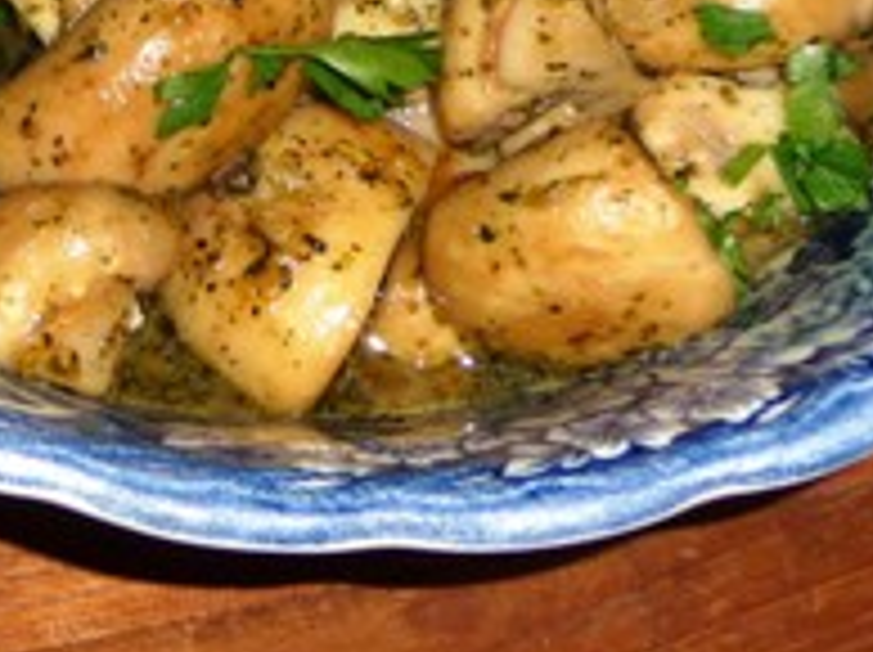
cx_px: -333
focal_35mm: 165
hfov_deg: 11.6
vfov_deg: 8.8
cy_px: -333
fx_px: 4156
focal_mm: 8.5
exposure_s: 1/30
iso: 100
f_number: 4.2
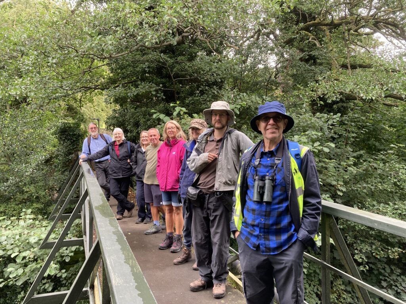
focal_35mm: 28
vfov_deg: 49.7
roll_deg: -0.6
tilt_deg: -0.5
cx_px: 203
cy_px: 152
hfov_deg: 63.4
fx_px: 328
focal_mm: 3.99
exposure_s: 1/85
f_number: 1.8
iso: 80
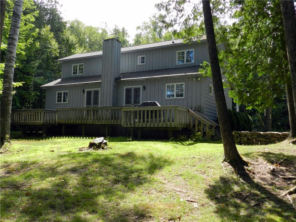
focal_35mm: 32
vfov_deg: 44.2
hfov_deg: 56.8
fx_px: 274
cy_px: 111
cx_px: 148
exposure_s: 1/400
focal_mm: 5.6
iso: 160
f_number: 3.7
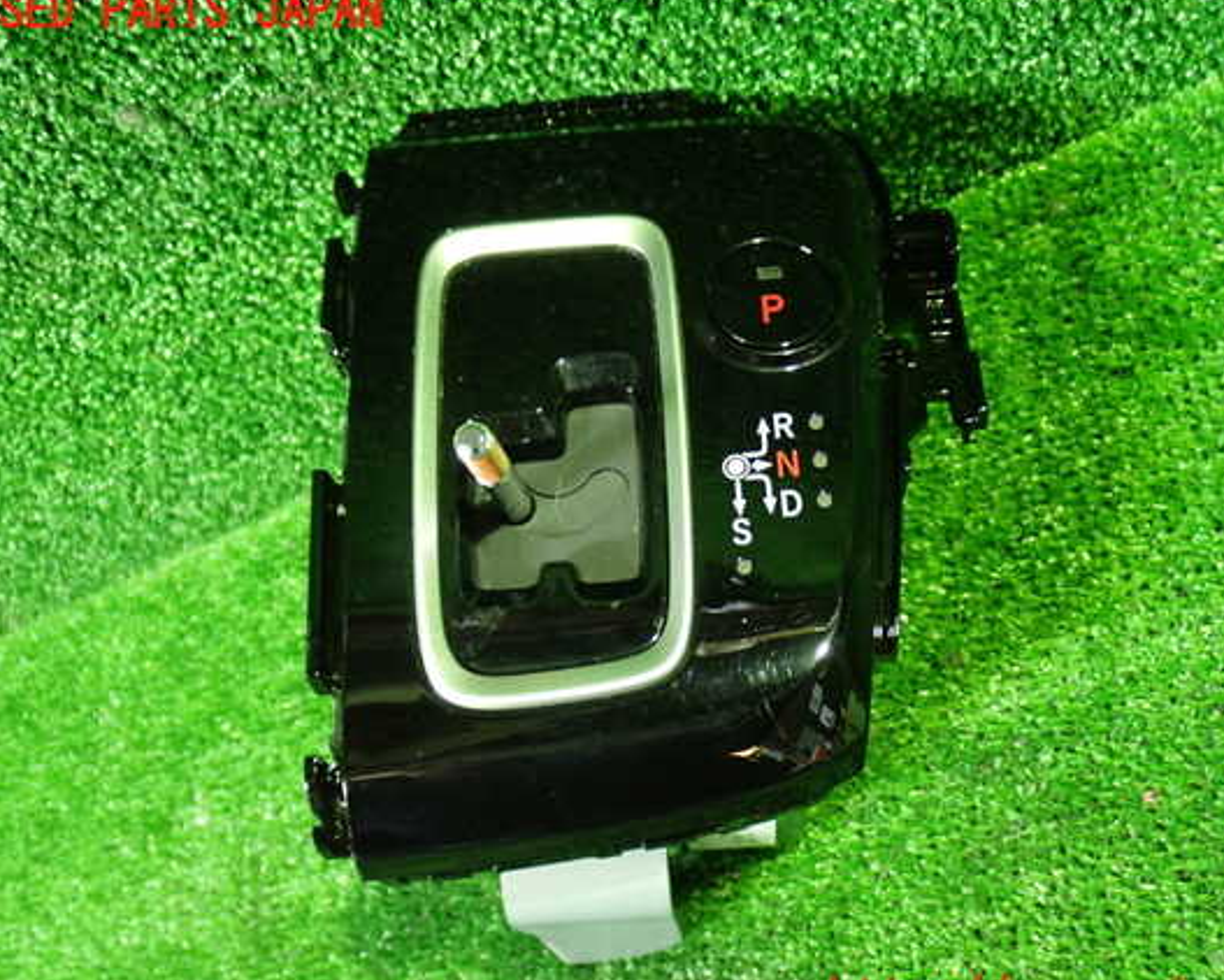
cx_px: 657
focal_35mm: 40
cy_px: 506
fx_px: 1450
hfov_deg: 45.7
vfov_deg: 37.4
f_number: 2.5
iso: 800
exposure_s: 1/20
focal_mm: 6.37
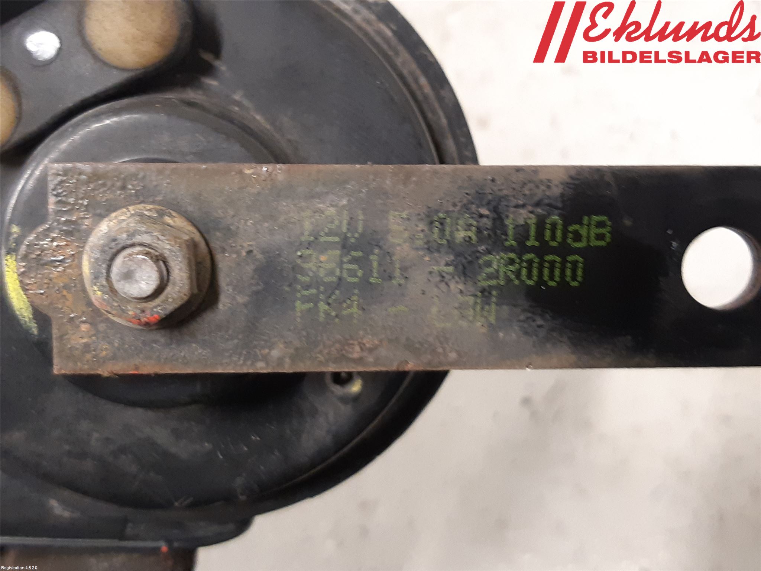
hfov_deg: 67.3
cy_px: 286
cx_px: 380
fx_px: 572
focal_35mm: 26
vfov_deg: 53.1
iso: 250
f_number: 1.7
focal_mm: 3.93
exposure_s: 1/25
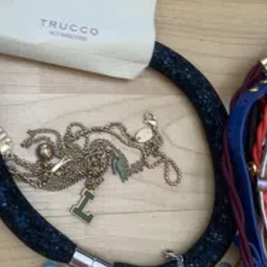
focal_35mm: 49
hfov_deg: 34.5
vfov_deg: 34.0
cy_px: 70
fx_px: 428
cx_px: 102
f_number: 1.8
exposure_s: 1/50
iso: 250
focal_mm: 4.25
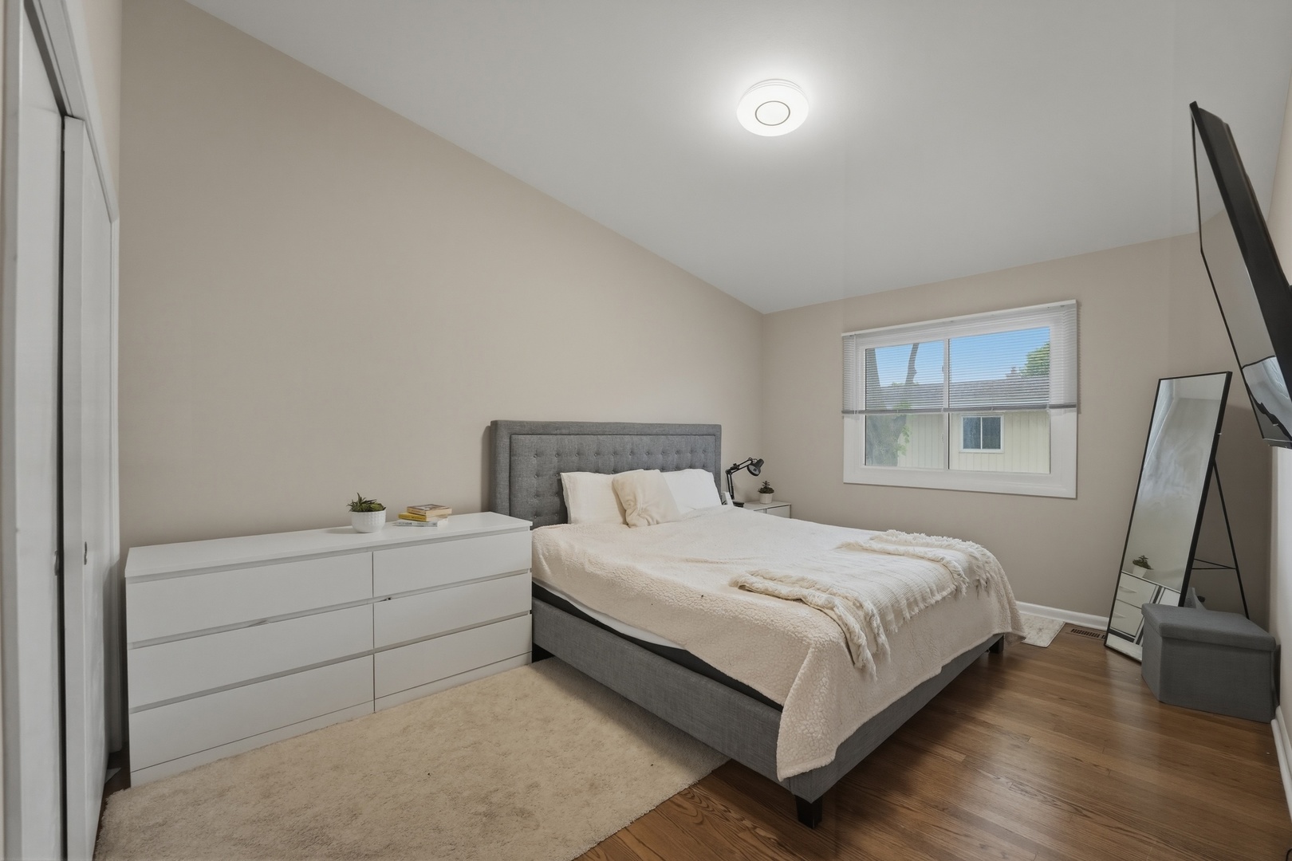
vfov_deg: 78.8
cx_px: 646
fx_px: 524
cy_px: 430
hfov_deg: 101.9
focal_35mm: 15
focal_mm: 14.6
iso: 1000
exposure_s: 1/125
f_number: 7.1
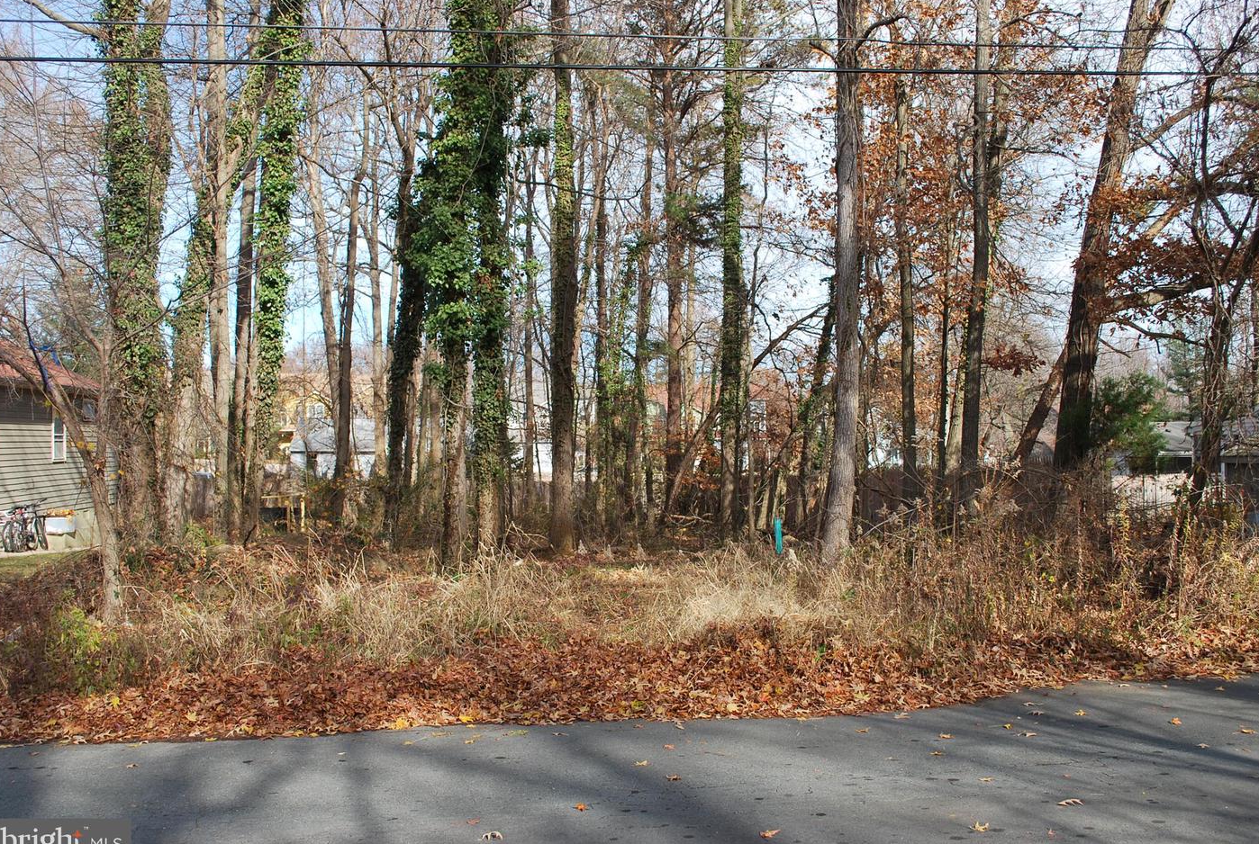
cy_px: 430
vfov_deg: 39.0
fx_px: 1191
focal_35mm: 34
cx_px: 639
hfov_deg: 55.7
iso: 100
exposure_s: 1/160
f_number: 6.3
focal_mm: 22
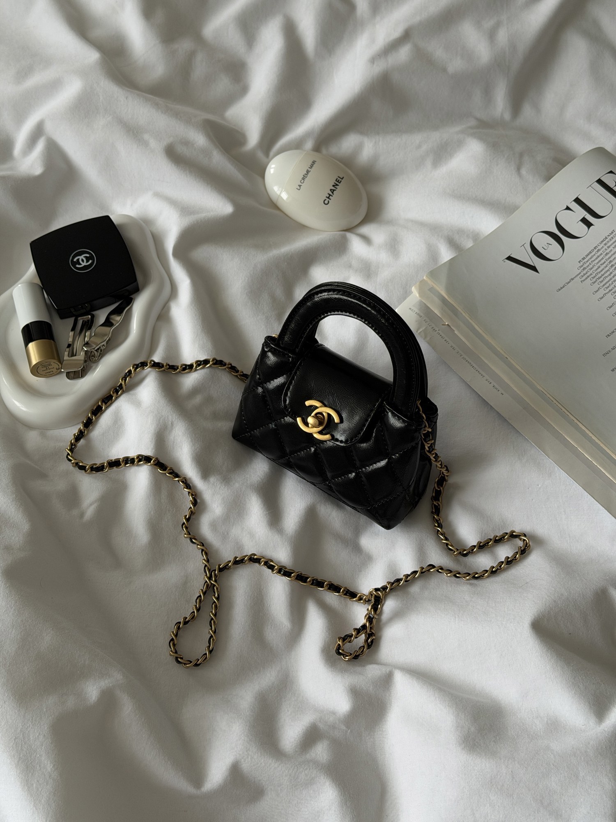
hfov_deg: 30.3
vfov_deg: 39.7
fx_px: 1139
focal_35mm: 48
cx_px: 308
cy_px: 411
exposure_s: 1/135
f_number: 1.78
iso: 50
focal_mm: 6.76
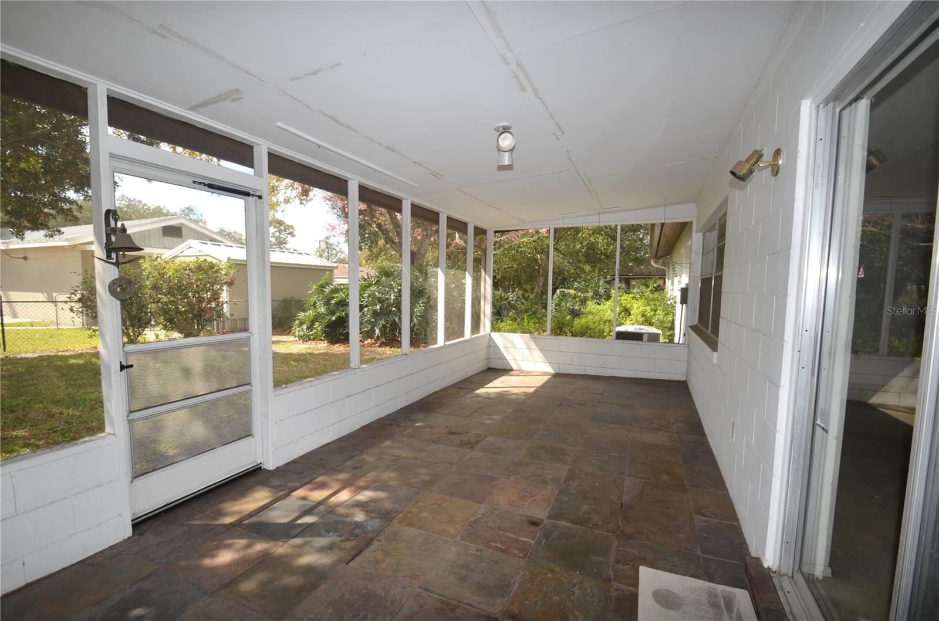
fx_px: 390
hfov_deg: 100.5
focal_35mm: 15
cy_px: 310
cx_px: 470
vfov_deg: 77.0
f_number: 8
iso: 200
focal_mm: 10
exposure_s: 1/125
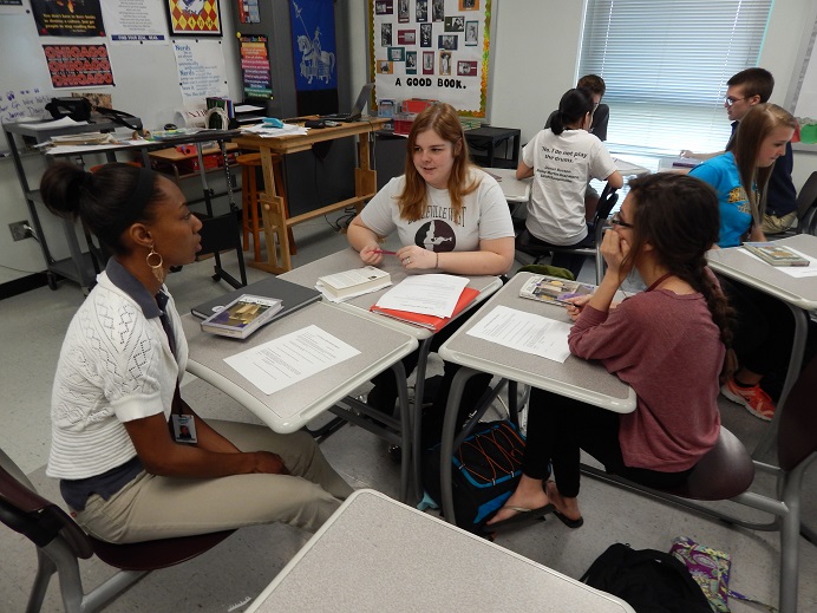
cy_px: 306
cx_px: 408
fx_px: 543
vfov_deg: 58.9
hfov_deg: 73.9
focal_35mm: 23
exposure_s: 1/30
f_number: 3
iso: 200
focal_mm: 4
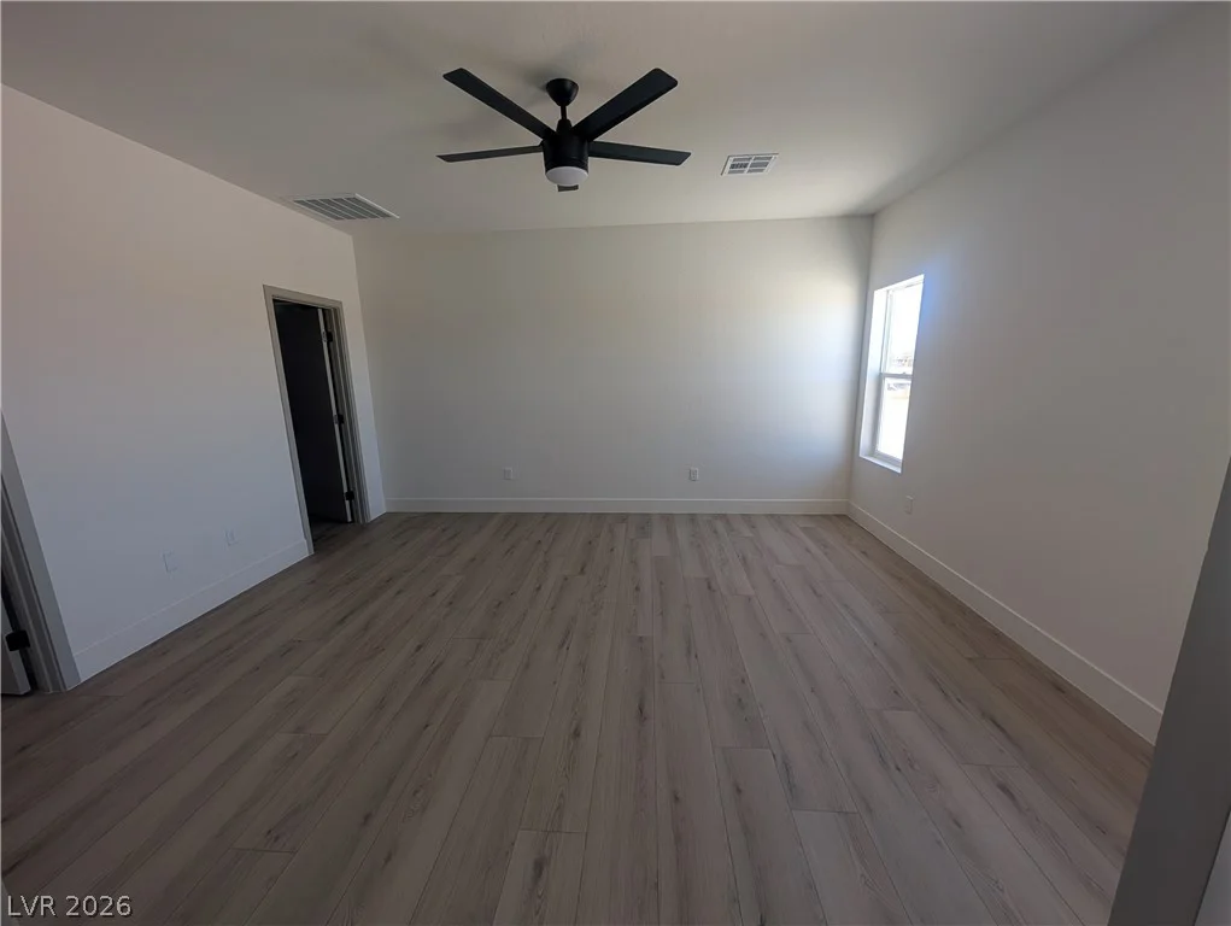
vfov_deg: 94.6
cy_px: 463
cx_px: 616
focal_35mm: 12
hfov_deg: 110.5
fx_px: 427
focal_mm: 2.02
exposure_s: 1/251
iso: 54
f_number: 1.7
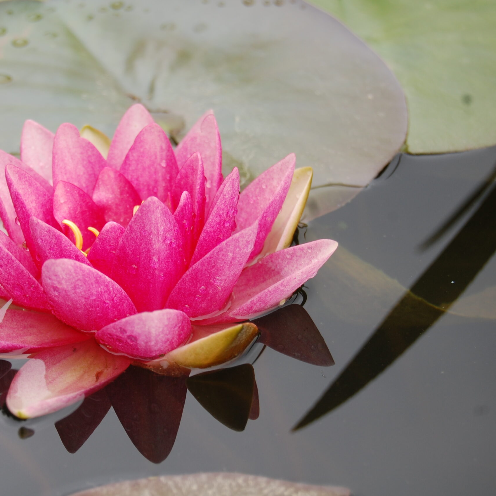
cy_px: 248
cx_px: 157
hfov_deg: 16.4
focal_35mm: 106
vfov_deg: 16.5
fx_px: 1713
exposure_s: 1/125
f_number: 5.6
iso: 200
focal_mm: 55
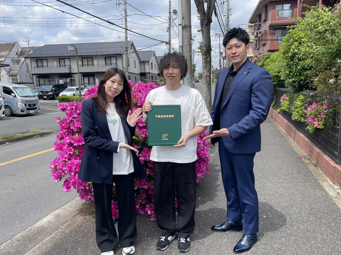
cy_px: 128
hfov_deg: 69.4
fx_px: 246
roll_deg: +1.4
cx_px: 170
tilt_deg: -10.3
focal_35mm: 25
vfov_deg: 54.9
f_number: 1.6
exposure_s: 1/1715
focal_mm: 5.1
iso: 32
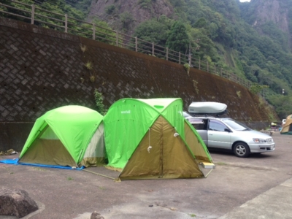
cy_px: 110
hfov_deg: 52.6
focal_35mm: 35
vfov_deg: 40.7
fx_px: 295
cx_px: 146
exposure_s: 1/184
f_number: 2.4
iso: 50
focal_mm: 4.28
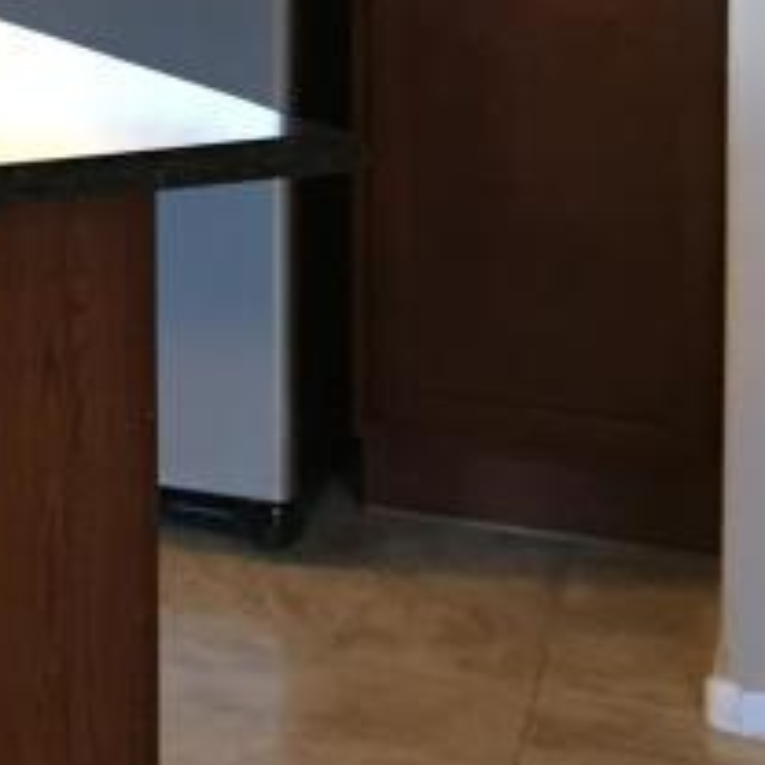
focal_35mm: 126
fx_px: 3150
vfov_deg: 13.3
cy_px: -268
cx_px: -875
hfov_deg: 12.0
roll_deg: +1.1
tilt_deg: -4.6
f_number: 2.2
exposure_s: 1/15
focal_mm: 4.15
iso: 64
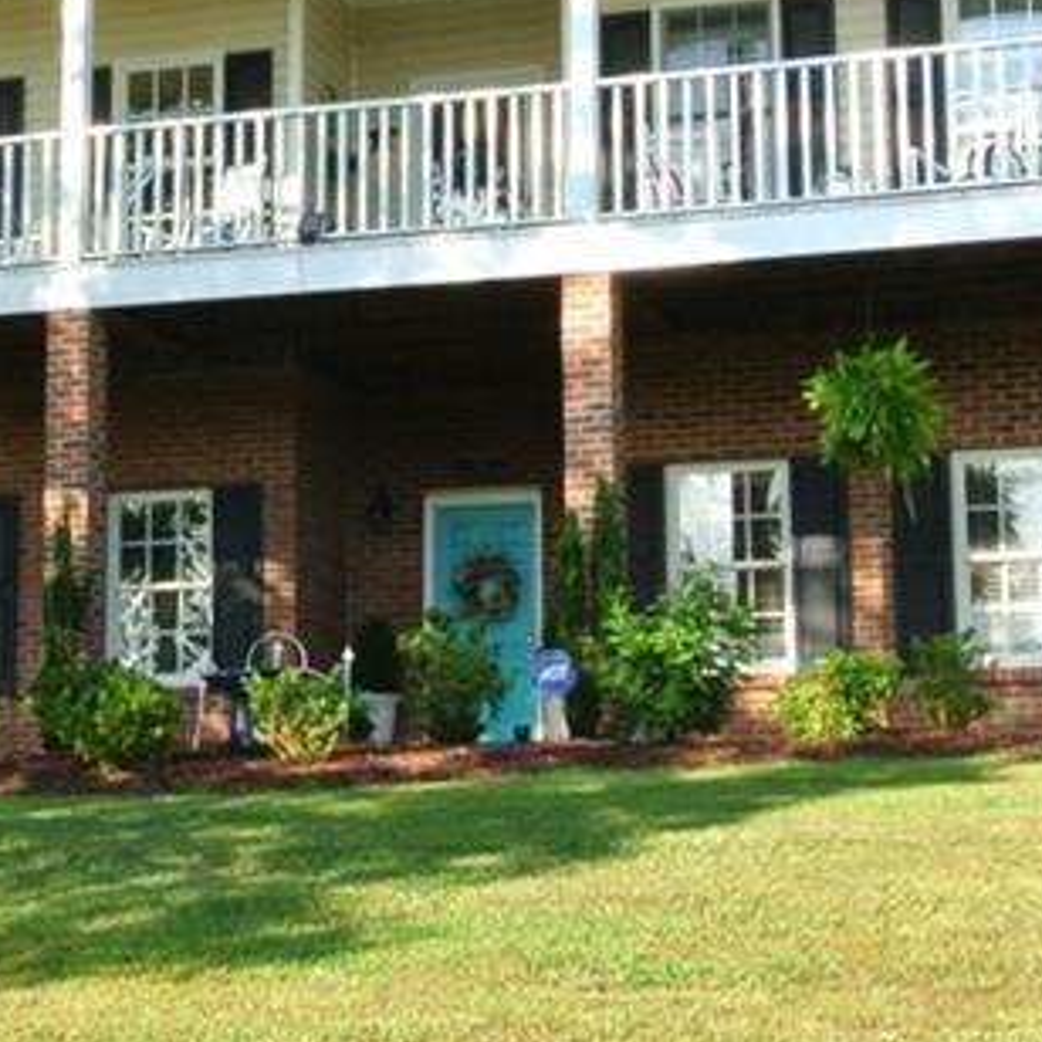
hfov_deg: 20.9
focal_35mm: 82
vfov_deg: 21.1
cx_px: 230
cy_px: 484
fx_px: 2793
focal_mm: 11
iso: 400
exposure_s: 1/60
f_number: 16
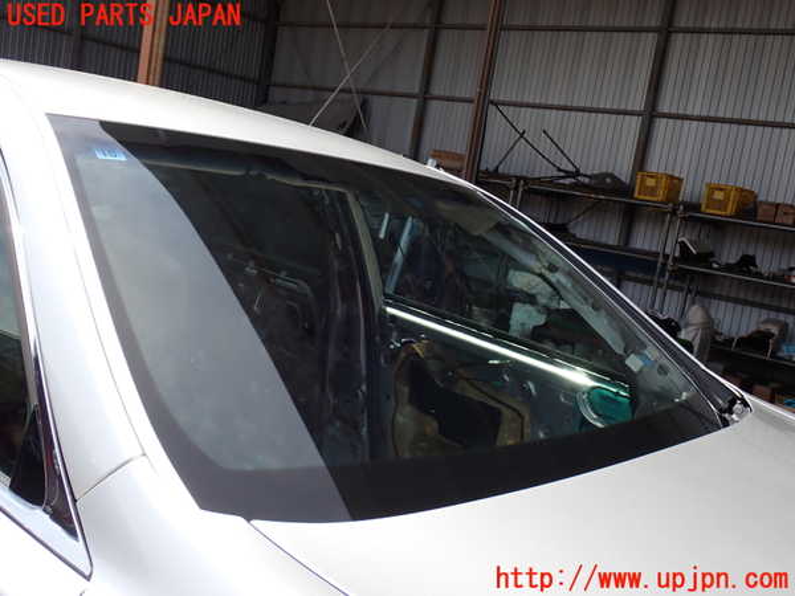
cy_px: 298
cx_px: 398
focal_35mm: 38
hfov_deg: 49.0
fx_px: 873
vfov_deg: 37.7
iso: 100
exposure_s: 1/500
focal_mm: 6.83
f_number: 3.5
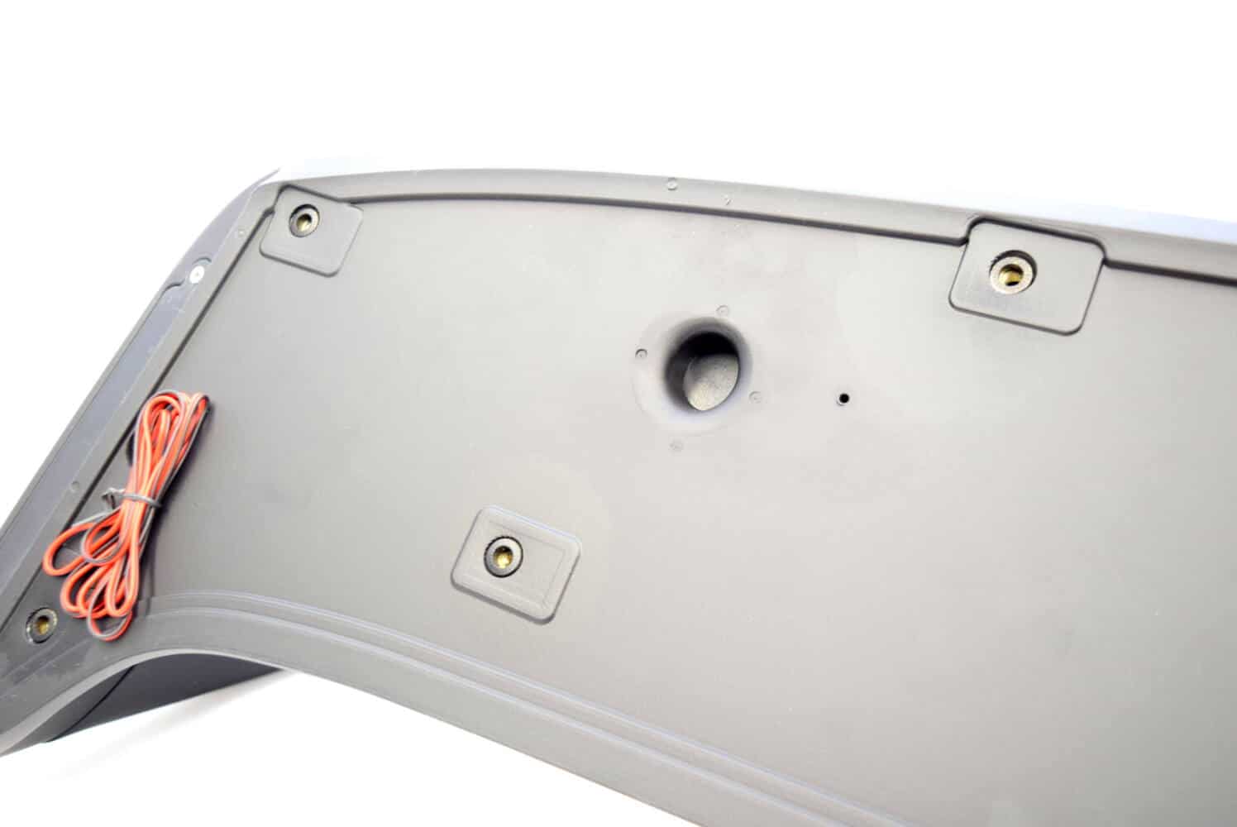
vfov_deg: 36.9
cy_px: 414
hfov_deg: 53.1
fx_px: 1238
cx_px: 618
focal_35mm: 36
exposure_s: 1/60
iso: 640
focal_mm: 24
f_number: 4
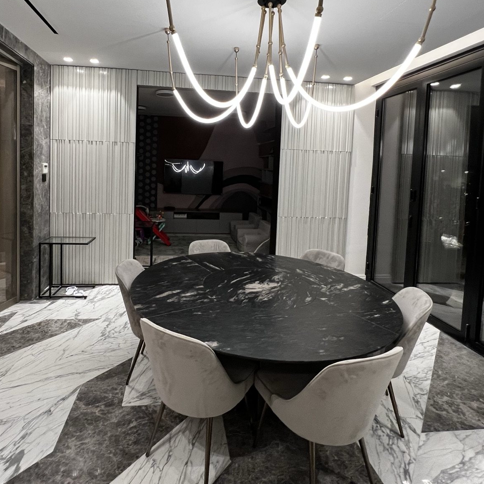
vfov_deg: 76.6
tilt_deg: -3.9
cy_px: 188
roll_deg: +0.4
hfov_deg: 77.3
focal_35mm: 19
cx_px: 211
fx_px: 301
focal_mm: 1.57
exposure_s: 1/83
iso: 250
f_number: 1.8
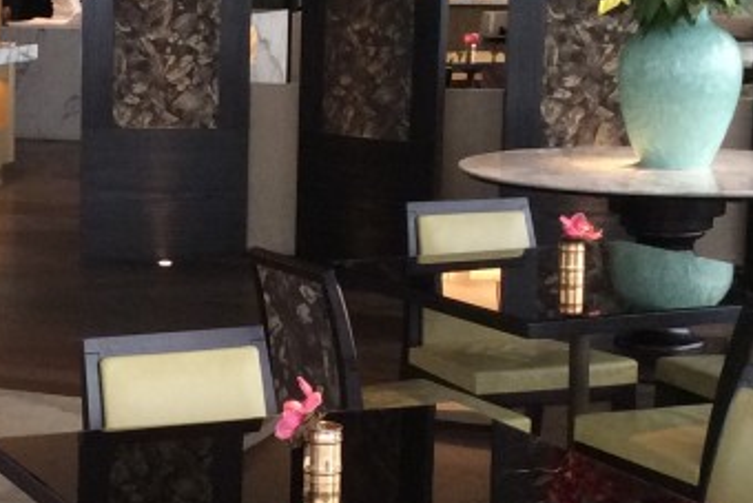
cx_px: -9
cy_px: 249
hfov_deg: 19.8
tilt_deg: -9.0
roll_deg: +1.0
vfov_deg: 13.7
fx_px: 2092
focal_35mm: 100
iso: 160
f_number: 2.4
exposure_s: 1/25
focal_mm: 3.3
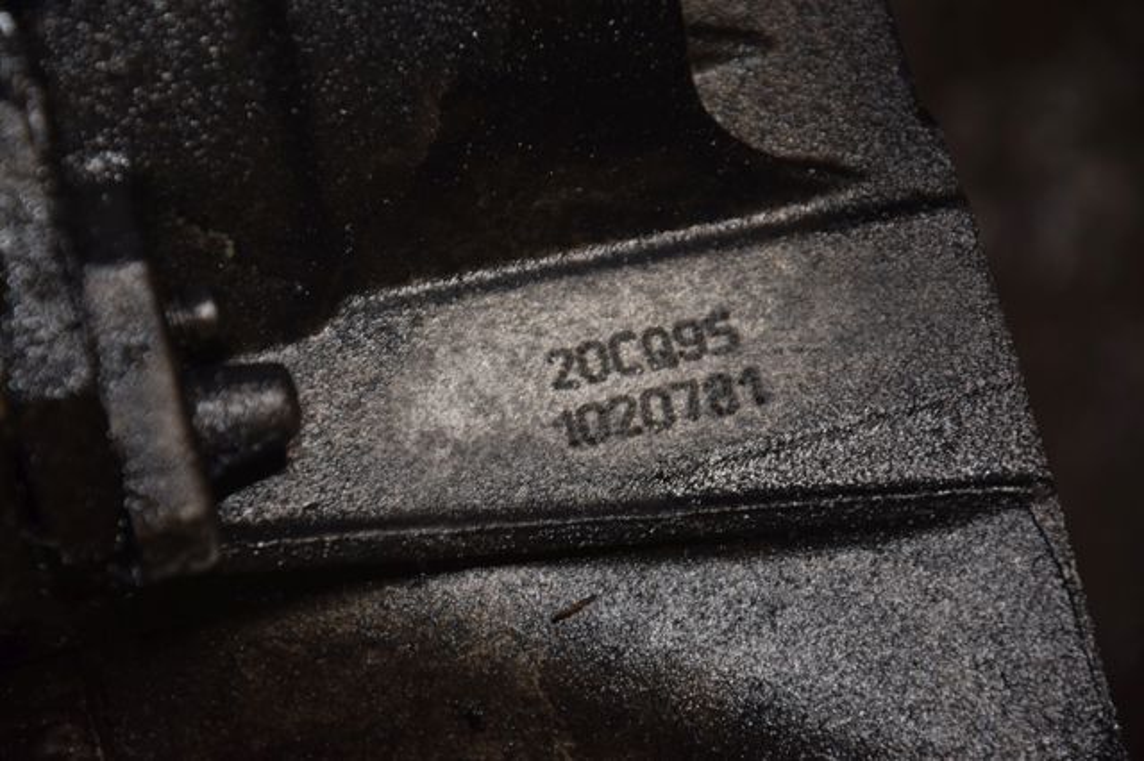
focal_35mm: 158
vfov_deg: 8.7
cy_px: 380
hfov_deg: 13.0
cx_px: 572
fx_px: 5002
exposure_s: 1/60
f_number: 5.6
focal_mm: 105
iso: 800
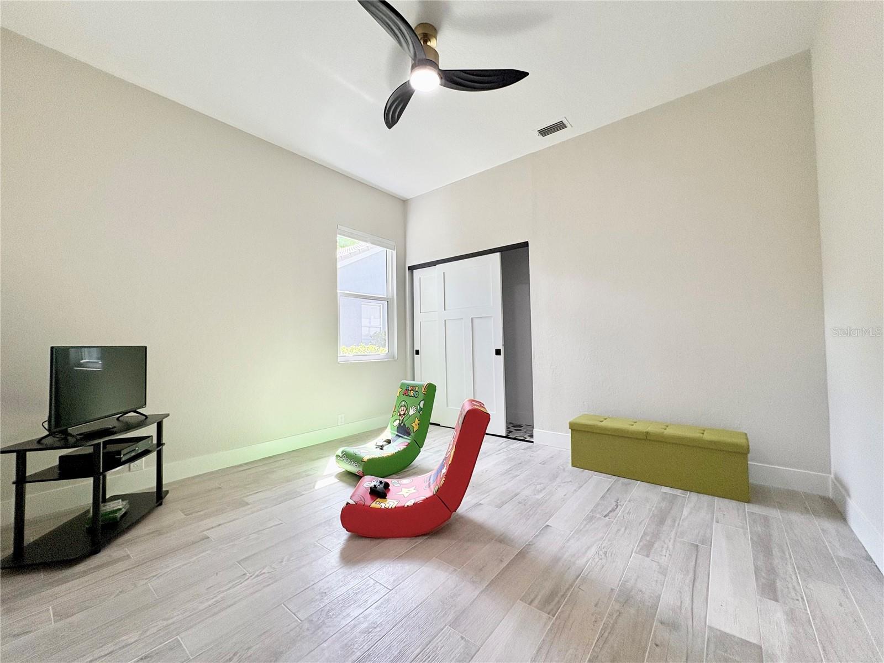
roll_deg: +1.2
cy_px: 332
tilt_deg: +1.1
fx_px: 358
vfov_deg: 85.7
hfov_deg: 102.1
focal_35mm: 14
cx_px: 442
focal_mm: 2.22
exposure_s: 1/132
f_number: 2.2
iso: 100
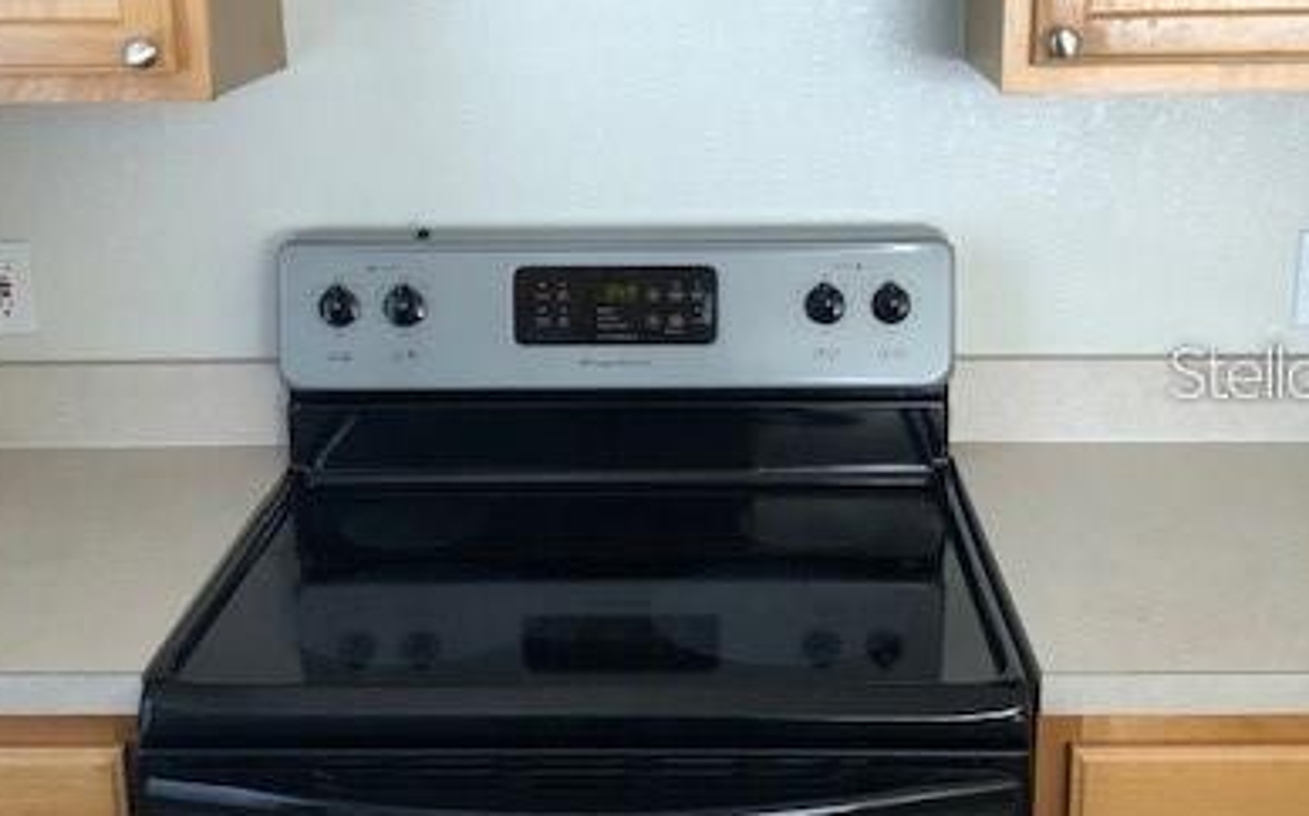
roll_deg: -0.2
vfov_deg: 26.3
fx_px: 1747
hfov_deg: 41.1
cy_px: 371
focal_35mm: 49
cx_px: 678
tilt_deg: -16.2
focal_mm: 3.99
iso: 40
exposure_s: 1/24
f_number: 1.8
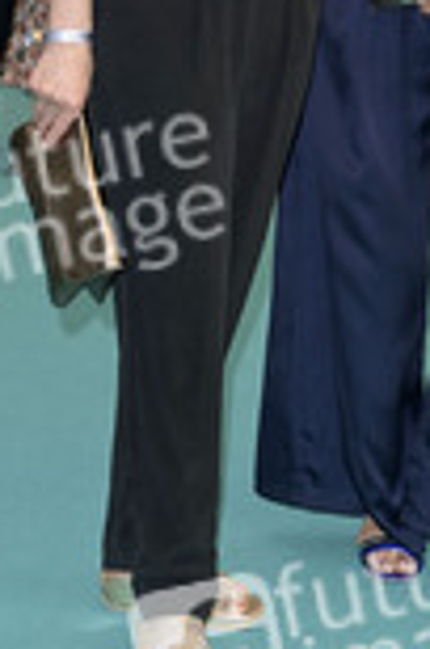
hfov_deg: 8.4
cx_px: 468
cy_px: 4
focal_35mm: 161
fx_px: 2897
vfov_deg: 12.6
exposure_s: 1/60
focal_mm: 62
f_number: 6.3
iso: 800
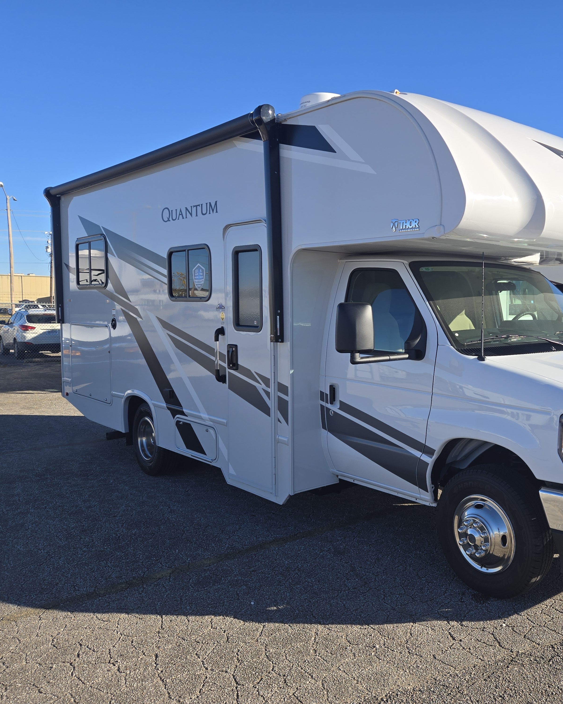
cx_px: 424
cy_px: 353
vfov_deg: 58.8
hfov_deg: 46.7
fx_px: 625
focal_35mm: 30
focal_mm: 5.4
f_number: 1.8
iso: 25
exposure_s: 1/1453
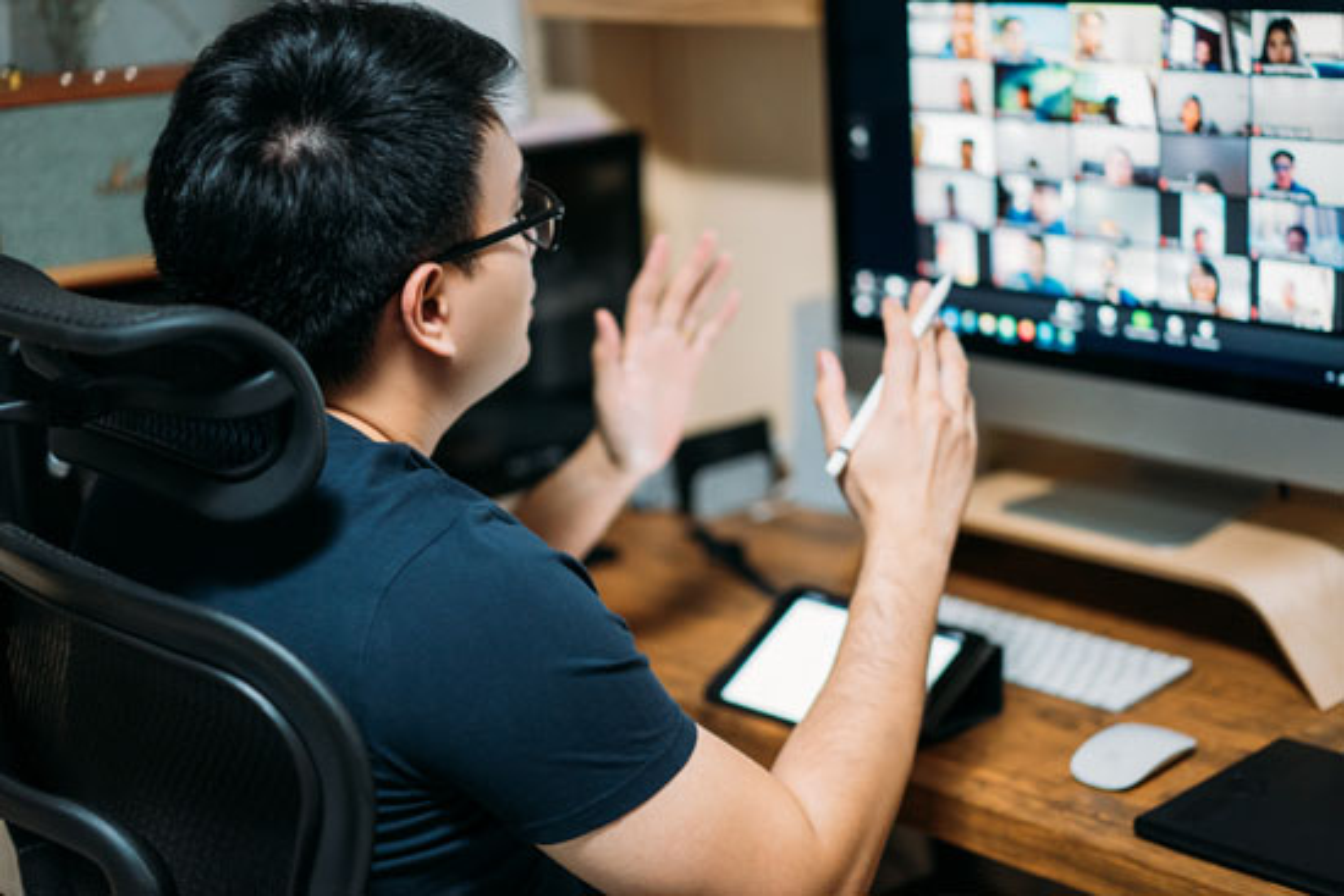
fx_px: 2054
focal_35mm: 55
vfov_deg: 24.6
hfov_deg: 36.2
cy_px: 448
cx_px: 672
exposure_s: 1/100
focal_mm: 55
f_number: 1.8
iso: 2500
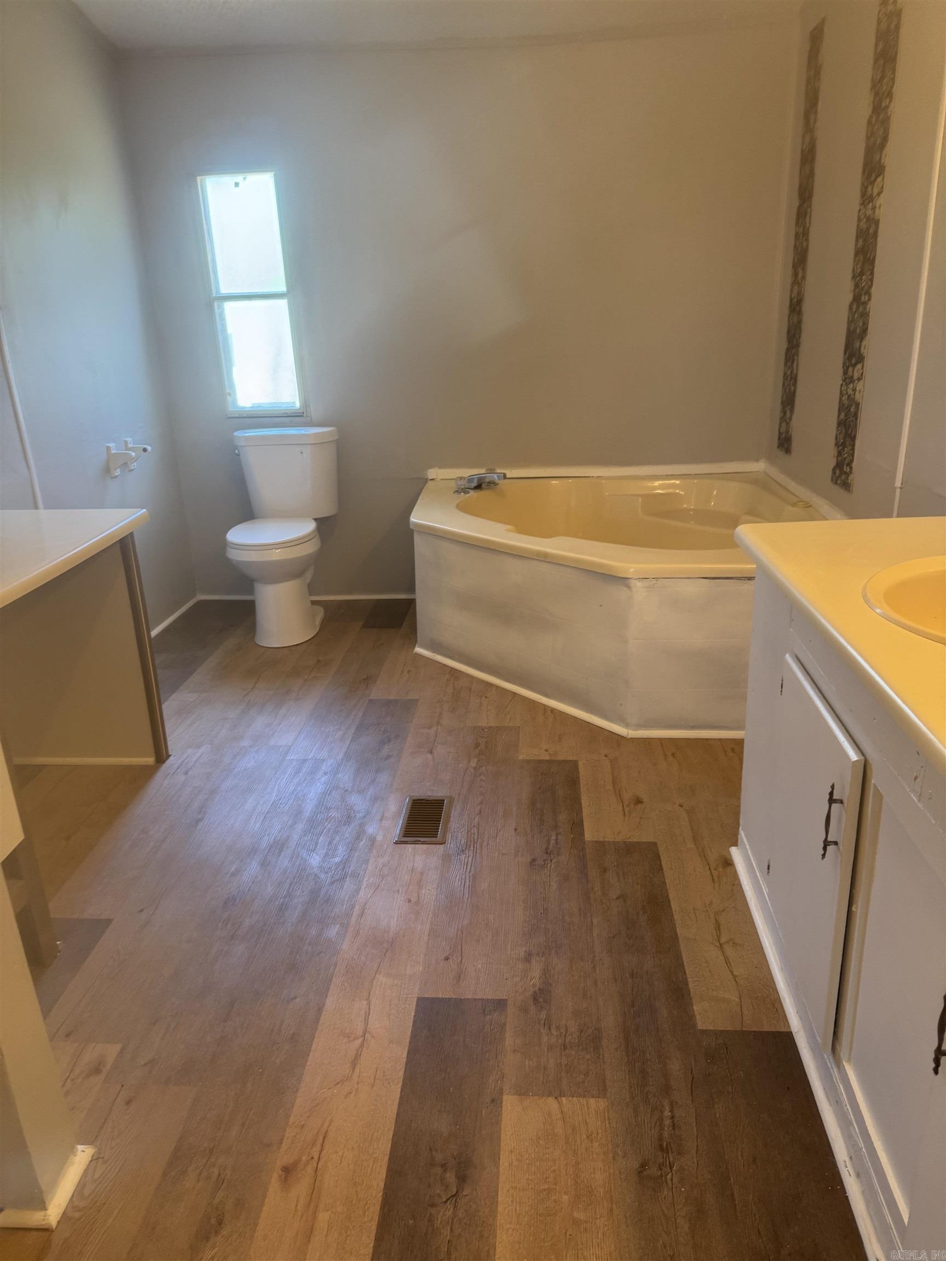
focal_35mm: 24
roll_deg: +1.4
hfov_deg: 56.8
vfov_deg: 71.6
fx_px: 875
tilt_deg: -19.1
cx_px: 473
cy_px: 630
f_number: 1.78
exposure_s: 1/60
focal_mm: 6.76
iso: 250
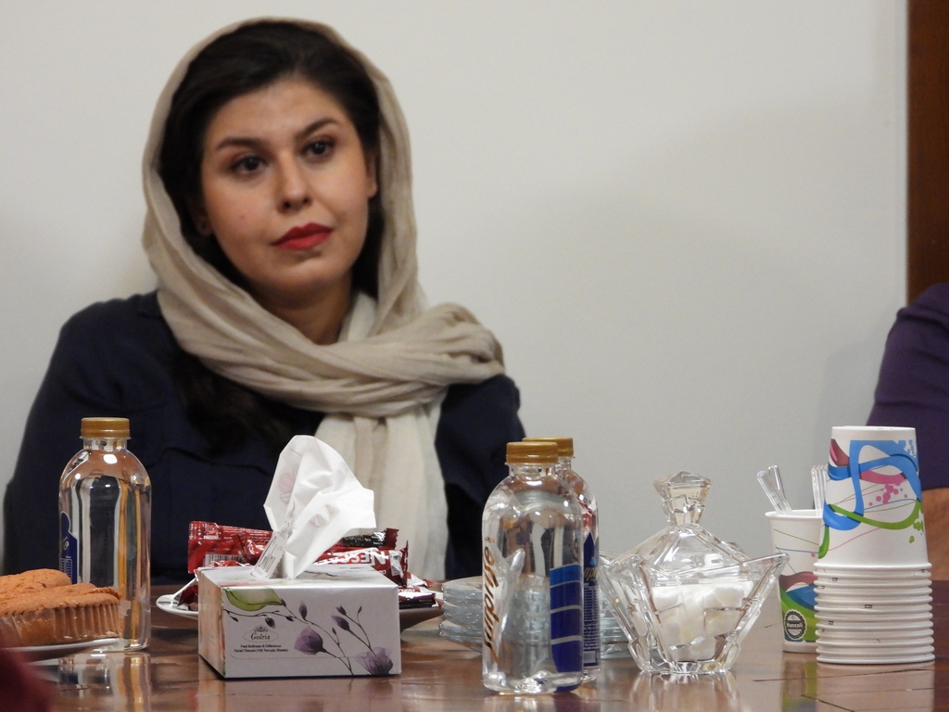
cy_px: 356
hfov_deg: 6.2
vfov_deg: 4.6
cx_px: 474
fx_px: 8773
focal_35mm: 320
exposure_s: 1/15
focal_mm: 57.5
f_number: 4.5
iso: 800
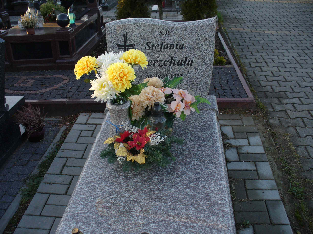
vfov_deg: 38.7
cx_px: 156
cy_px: 117
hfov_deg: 50.1
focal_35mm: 37
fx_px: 335
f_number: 2.8
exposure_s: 1/160
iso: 80
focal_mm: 6.1
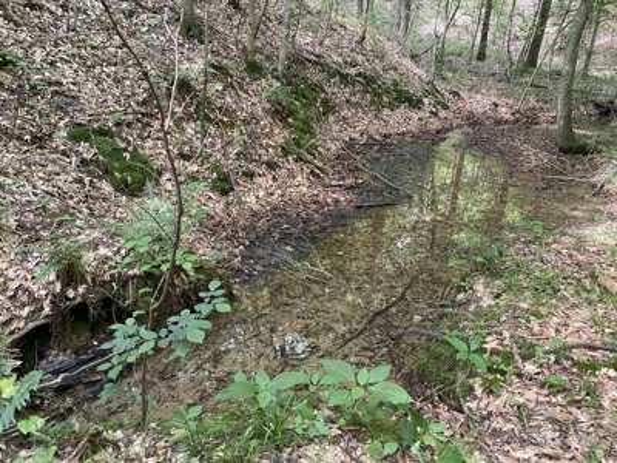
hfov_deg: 67.3
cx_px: 308
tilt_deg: -21.8
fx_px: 463
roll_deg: -2.5
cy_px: 232
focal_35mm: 26
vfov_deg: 53.1
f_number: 1.8
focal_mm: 4.25
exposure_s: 1/60
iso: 160
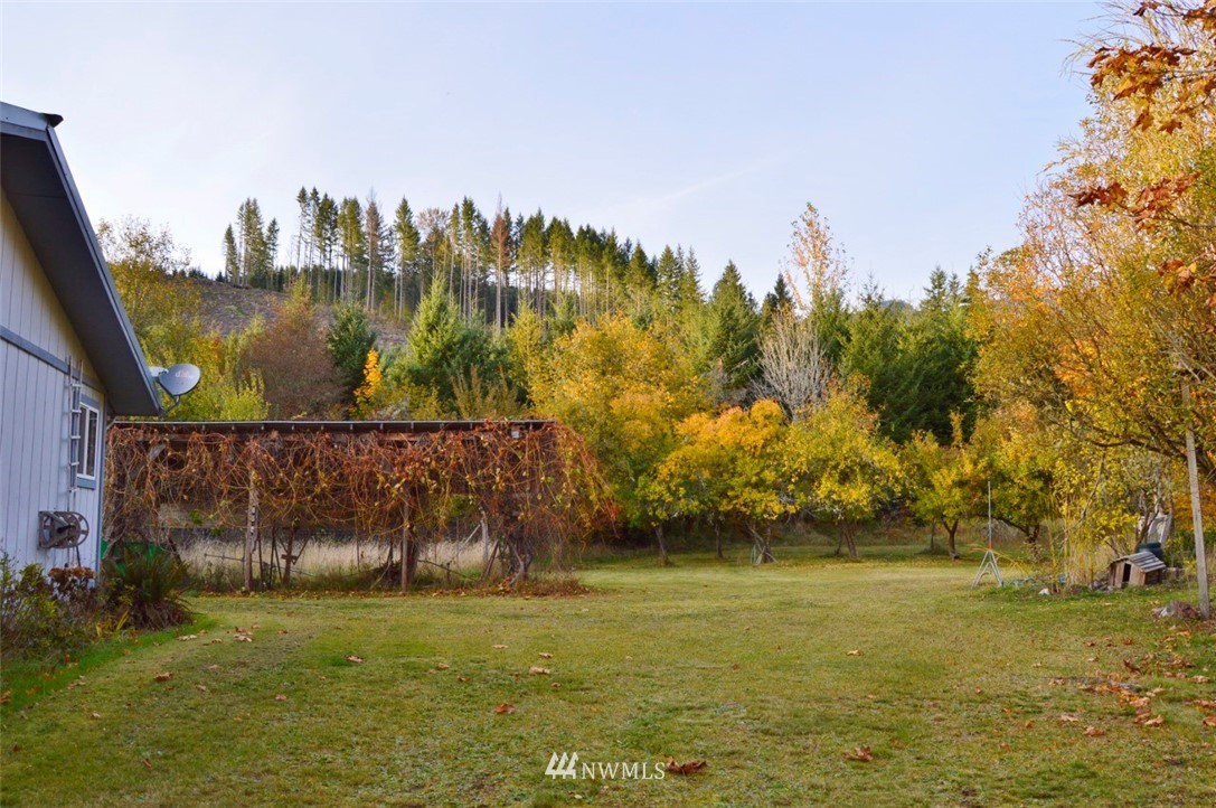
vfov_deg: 47.8
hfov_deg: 67.4
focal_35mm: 27
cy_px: 404
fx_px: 911
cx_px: 608
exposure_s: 1/125
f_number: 9
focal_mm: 18
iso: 400
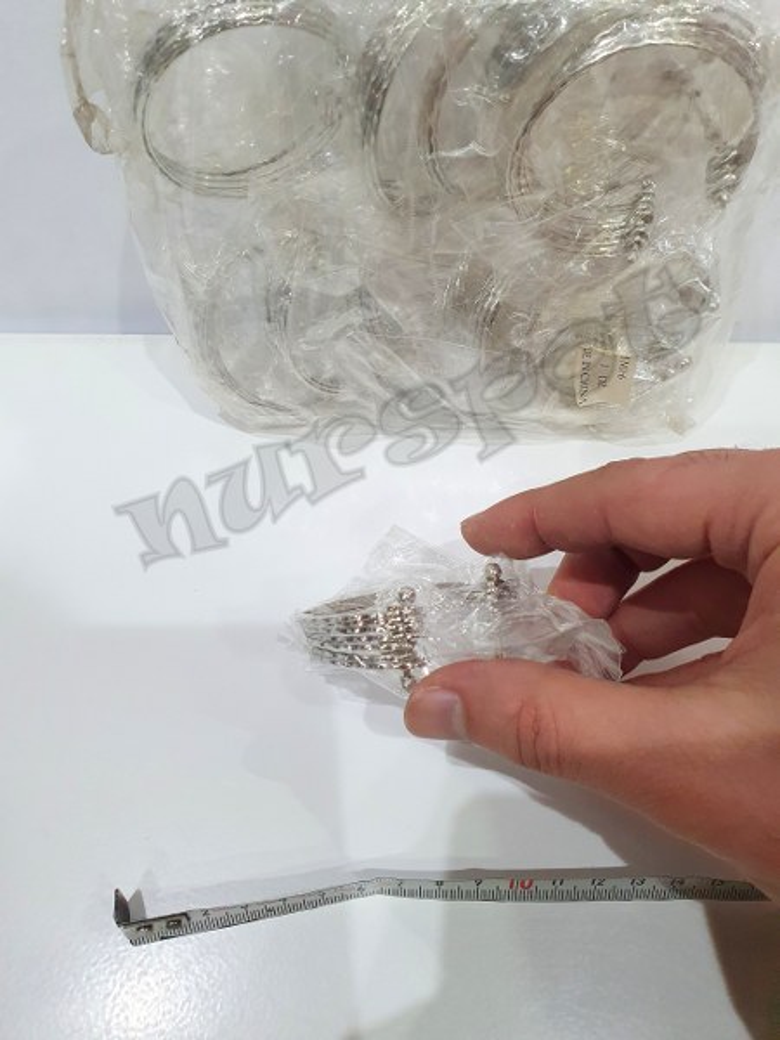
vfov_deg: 67.3
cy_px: 520
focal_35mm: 26
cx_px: 390
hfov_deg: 53.1
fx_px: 781
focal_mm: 4.32
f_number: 2.4
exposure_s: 1/100
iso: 250
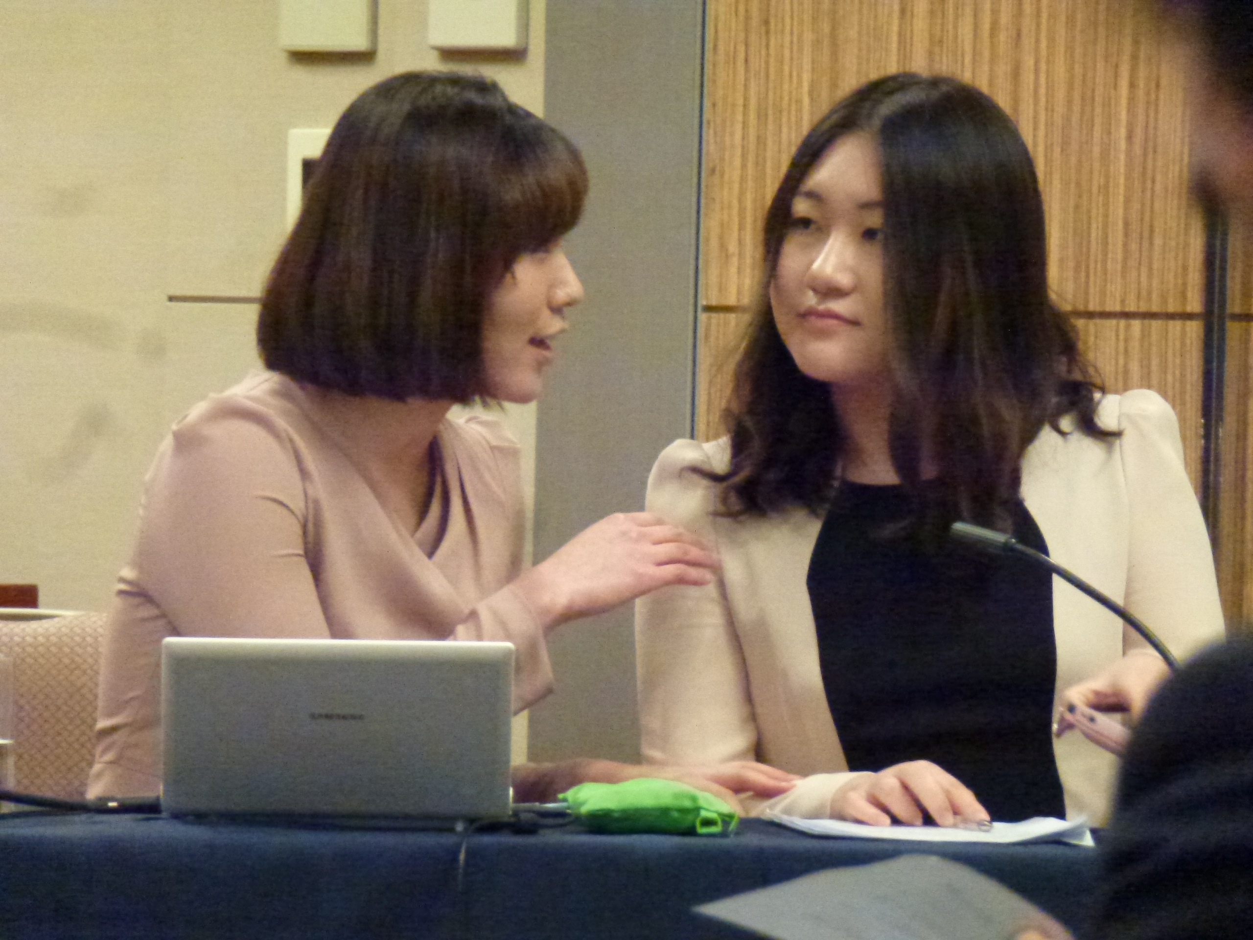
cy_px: 470
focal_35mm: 384
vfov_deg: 3.9
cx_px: 626
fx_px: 13900
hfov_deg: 5.2
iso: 1600
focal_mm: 68.8
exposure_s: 1/30
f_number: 5.9
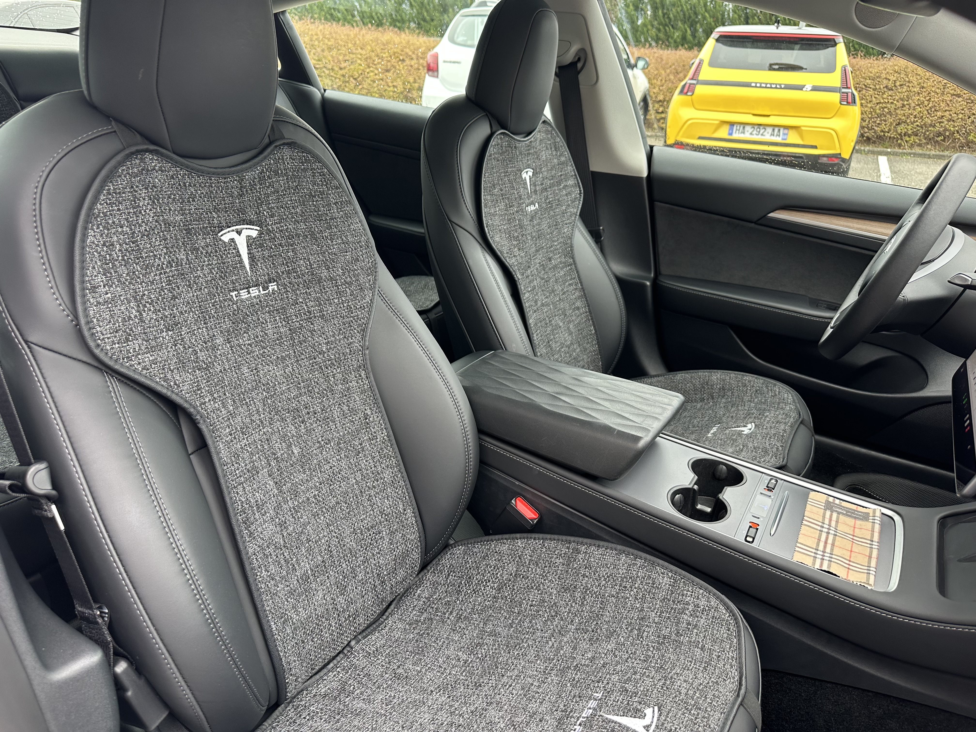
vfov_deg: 56.8
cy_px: 366
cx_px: 488
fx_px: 677
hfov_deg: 71.6
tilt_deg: -24.2
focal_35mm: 24
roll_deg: -3.5
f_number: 1.78
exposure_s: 1/121
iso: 125
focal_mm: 6.86
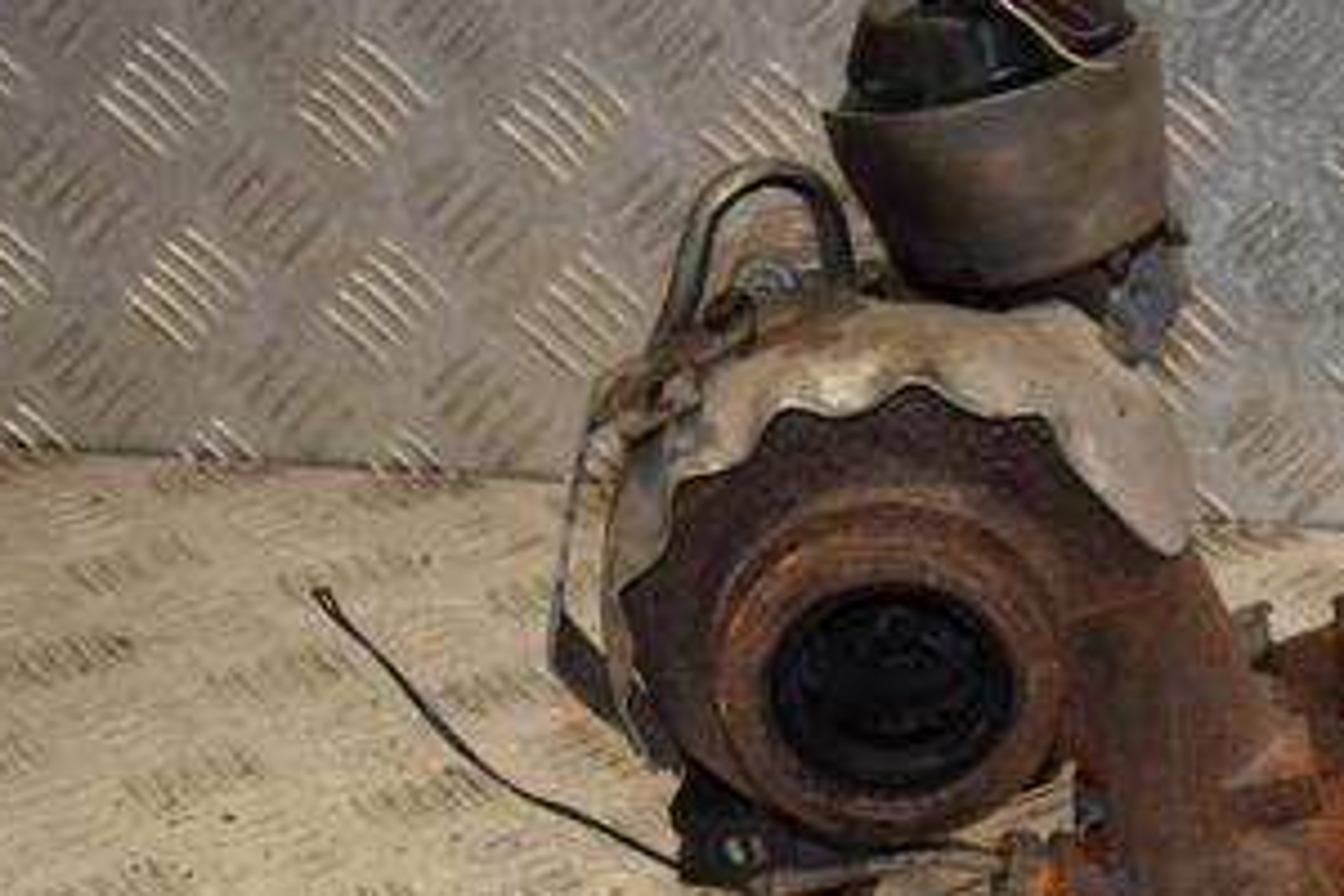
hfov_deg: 16.1
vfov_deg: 10.9
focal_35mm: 126
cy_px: 596
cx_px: 1142
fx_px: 4704
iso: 800
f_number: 7.1
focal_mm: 42
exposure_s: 1/200
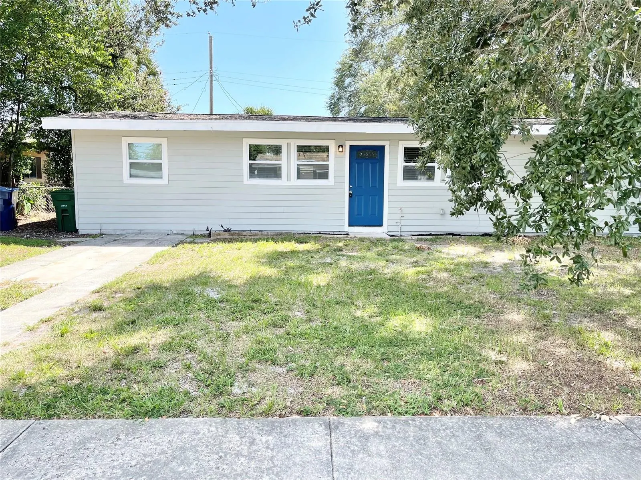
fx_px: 481
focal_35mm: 26
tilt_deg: -7.4
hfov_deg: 67.3
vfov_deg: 53.1
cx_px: 320
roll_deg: -0.5
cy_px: 240
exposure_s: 1/881
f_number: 1.6
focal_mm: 5.1
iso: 32
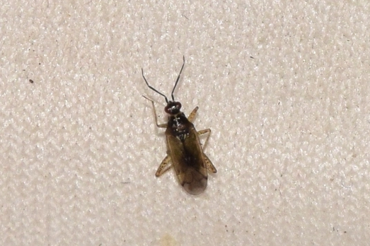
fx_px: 2640
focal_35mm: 257
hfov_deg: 8.0
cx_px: 185
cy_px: 117
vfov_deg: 5.3
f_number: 14
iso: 500
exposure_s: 1/200
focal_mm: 140
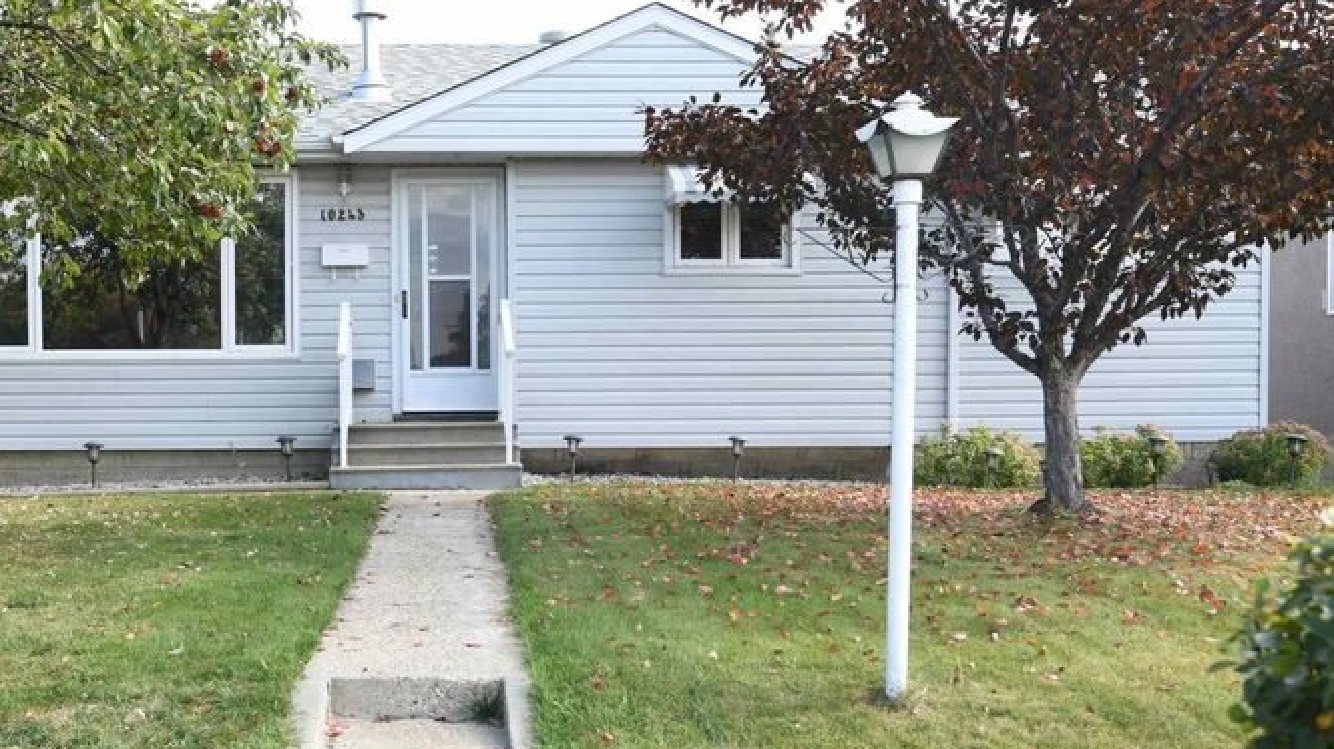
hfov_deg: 47.7
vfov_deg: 28.2
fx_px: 1485
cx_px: 458
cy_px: 465
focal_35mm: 42
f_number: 5
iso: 64
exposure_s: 1/100
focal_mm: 22
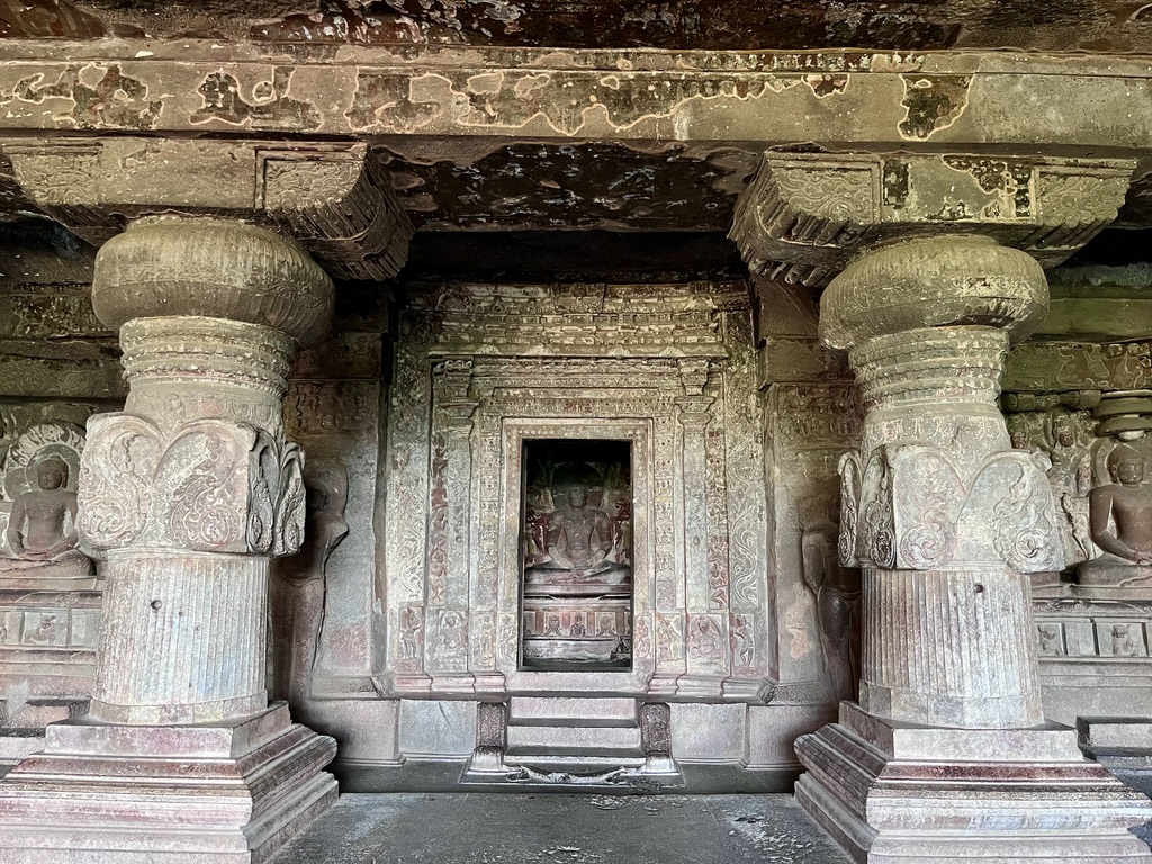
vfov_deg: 53.1
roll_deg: +0.3
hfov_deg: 67.3
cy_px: 432
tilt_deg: +9.3
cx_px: 576
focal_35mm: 26
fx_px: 865
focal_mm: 5.1
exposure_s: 1/60
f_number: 1.6
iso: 500
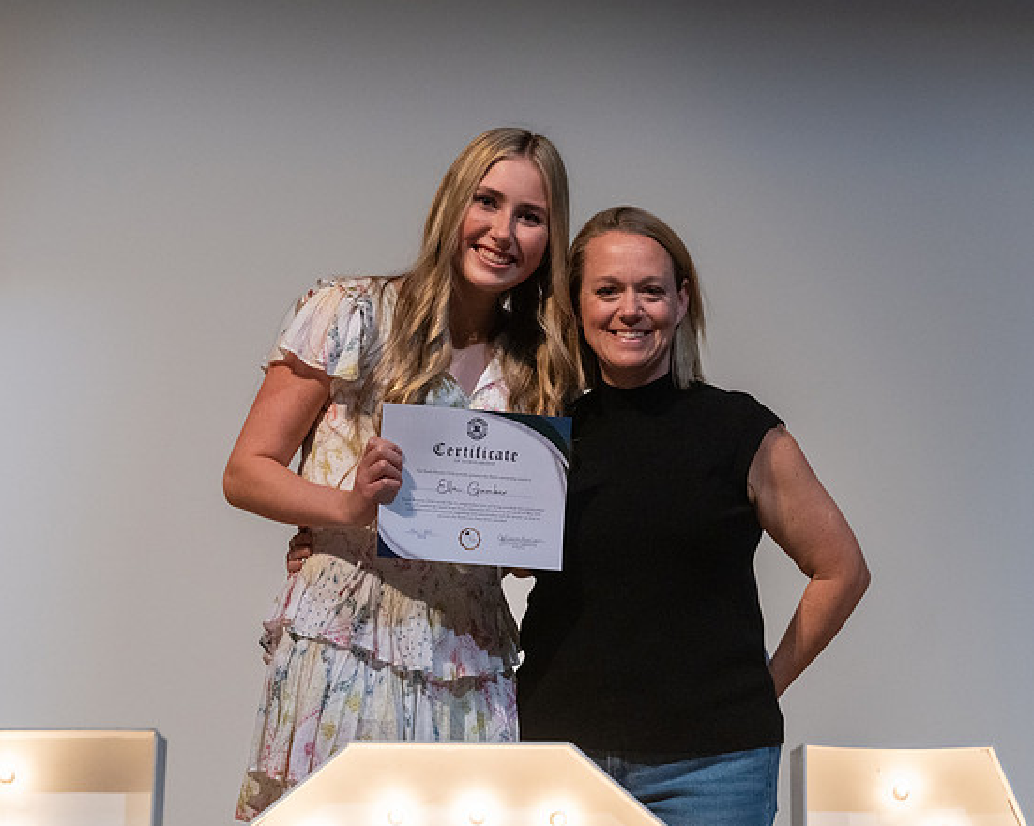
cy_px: 380
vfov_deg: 7.2
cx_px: 525
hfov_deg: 9.0
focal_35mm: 216
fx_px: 6605
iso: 5000
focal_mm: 168
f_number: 4.5
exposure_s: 1/320
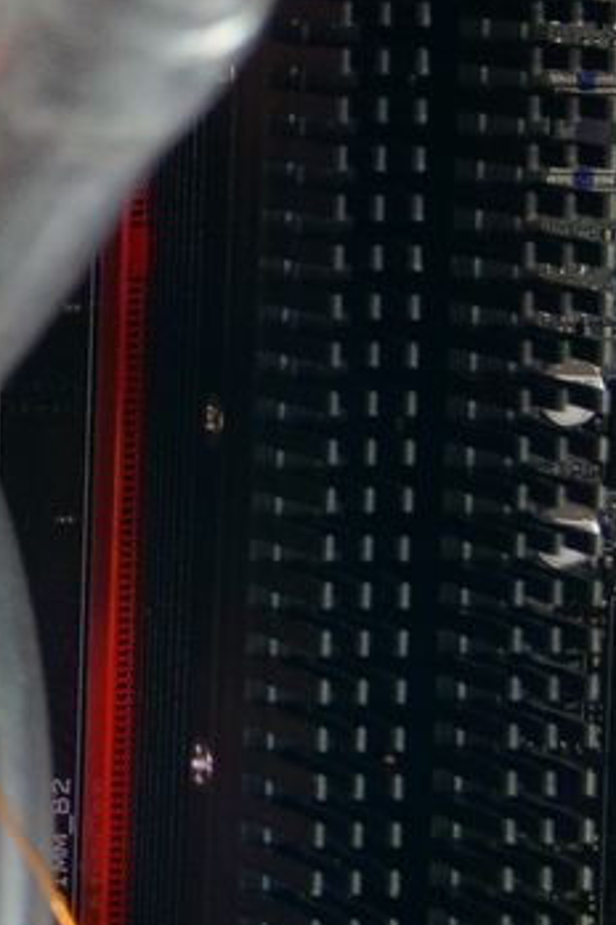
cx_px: -820
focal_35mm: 285
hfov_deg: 4.7
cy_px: 368
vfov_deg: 7.2
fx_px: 7307
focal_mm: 55
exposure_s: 2.5
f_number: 11
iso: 800
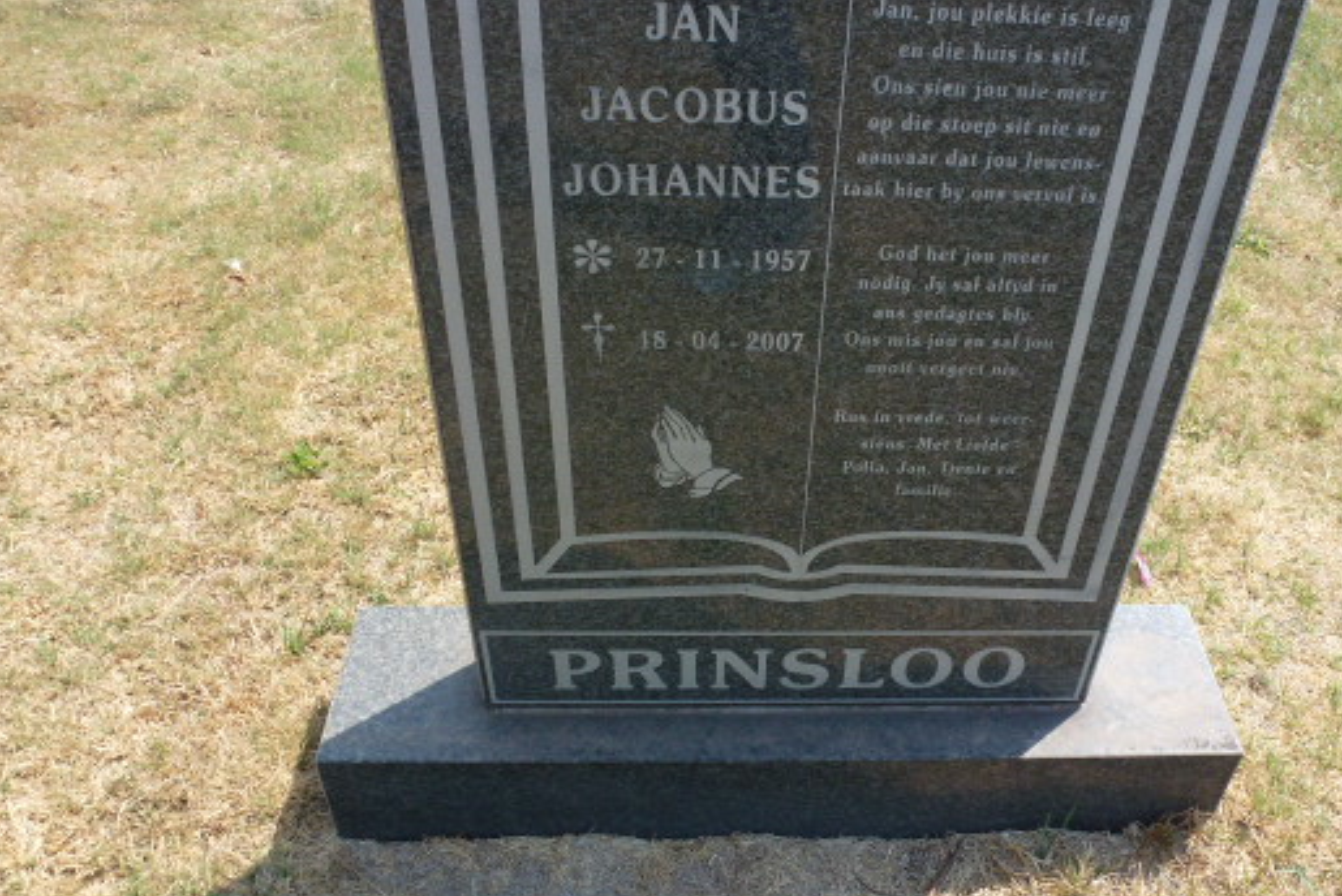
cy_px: 435
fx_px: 1156
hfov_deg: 59.9
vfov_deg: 42.4
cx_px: 782
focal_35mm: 31
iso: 100
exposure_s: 1/320
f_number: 4
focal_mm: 4.3
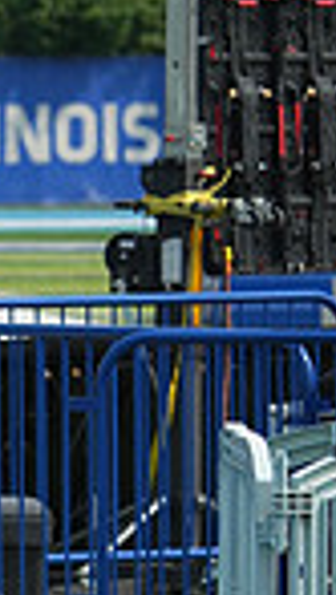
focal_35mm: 784
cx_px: -765
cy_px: 354
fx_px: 12382
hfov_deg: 1.5
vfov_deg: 2.8
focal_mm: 190
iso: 500
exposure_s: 1/3200
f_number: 5.6
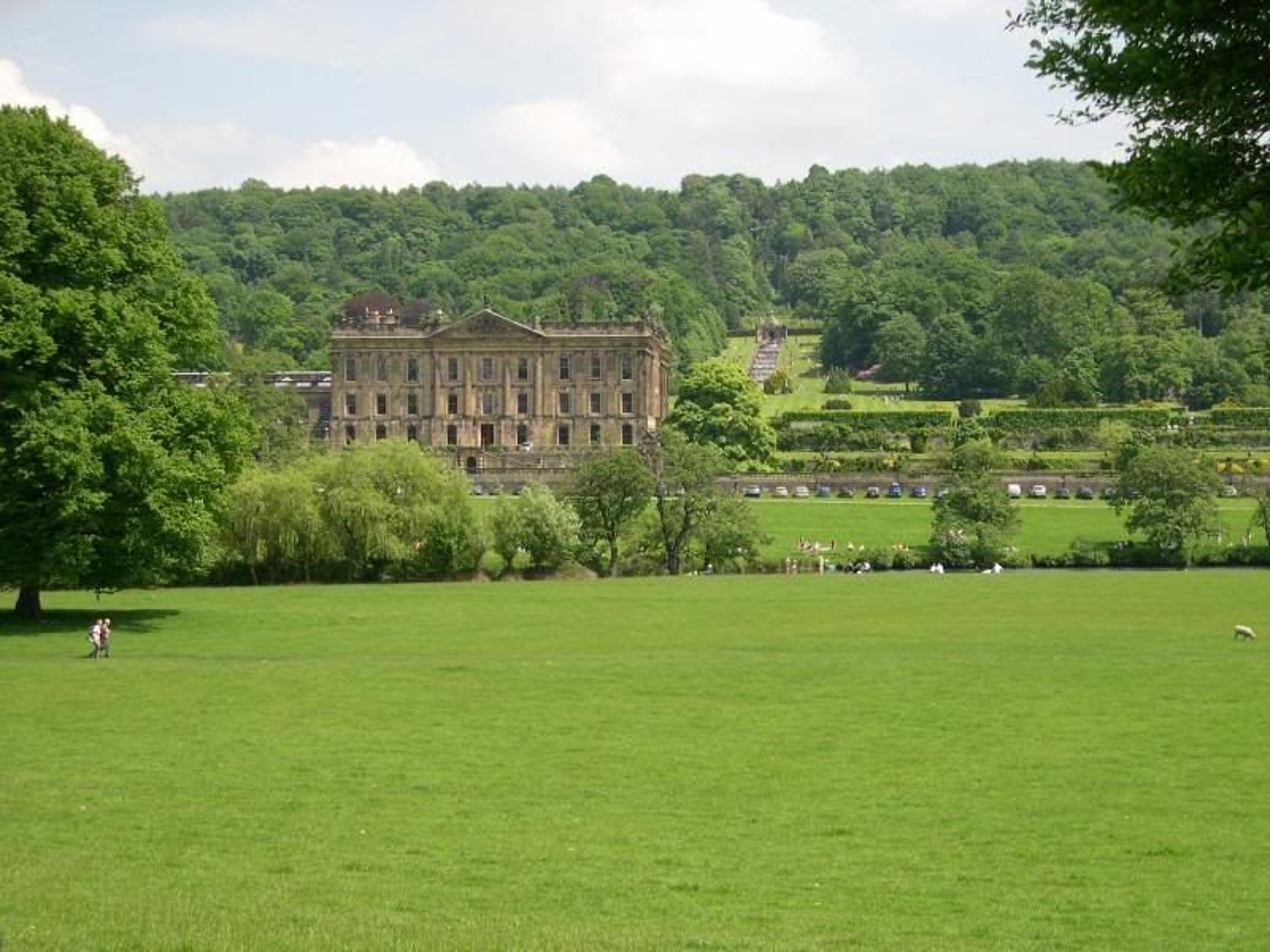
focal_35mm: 57
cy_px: 476
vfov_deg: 25.7
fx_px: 2091
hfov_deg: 33.8
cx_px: 635
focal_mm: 12.2
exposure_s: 1/546
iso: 100
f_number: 3.4
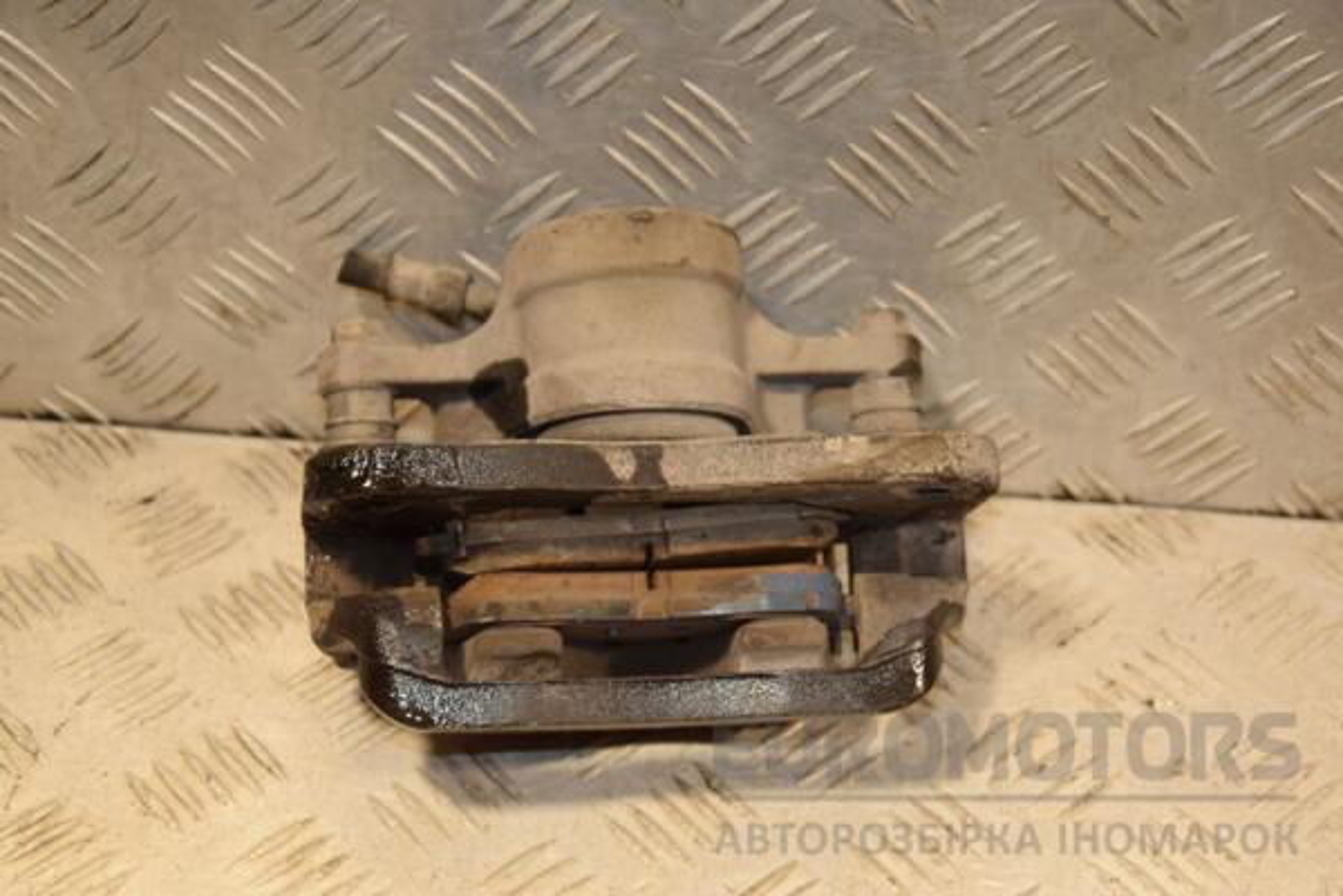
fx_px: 2686
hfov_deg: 28.1
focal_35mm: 72
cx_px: 672
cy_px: 448
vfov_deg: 18.9
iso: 800
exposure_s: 1/200
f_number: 4.8
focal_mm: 48
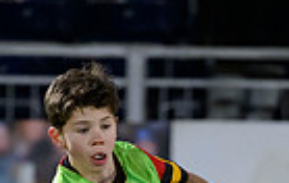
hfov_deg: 1.8
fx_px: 9344
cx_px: 293
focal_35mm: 1182
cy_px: 512
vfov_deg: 1.1
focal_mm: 195
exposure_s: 1/1250
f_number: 3.2
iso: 6400
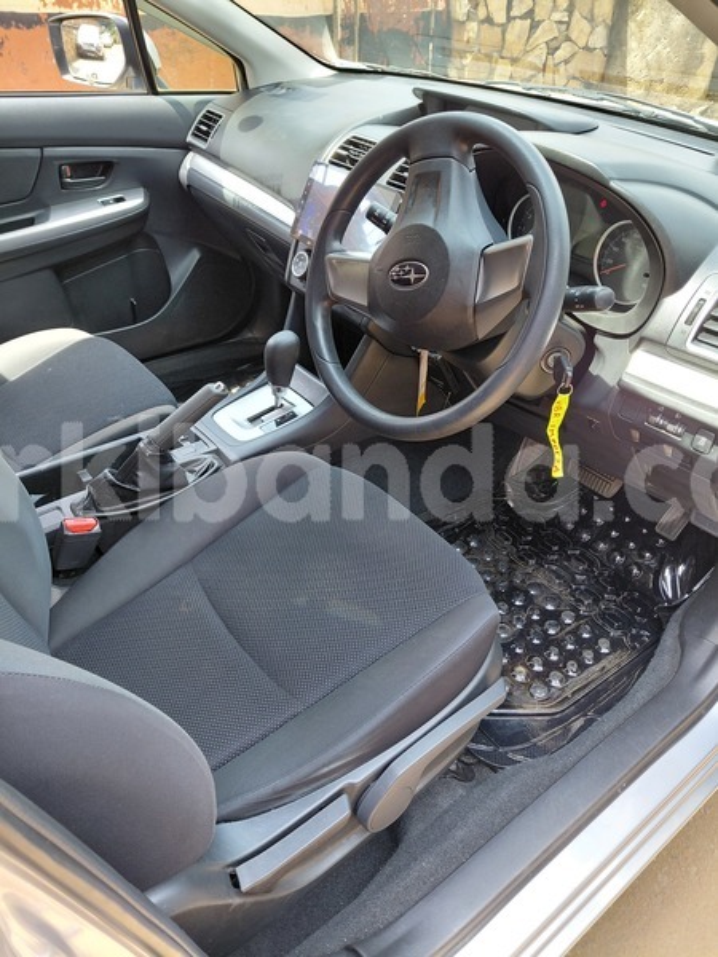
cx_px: 359
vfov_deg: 69.4
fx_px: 691
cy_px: 478
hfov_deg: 54.9
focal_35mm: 25
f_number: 1.8
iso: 125
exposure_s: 1/120
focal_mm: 4.69
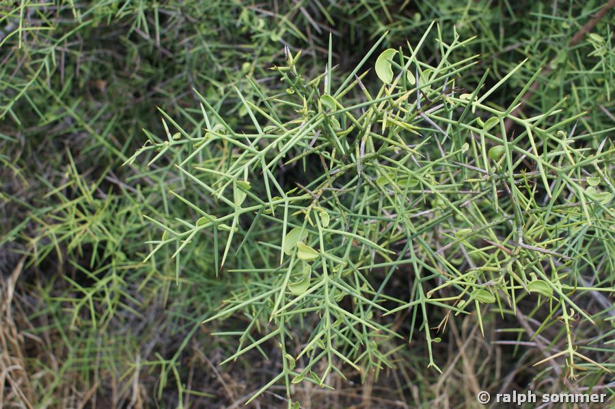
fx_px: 666
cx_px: 308
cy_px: 204
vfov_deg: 34.2
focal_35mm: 39
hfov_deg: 49.6
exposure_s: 1/50
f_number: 5
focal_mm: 26
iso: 100
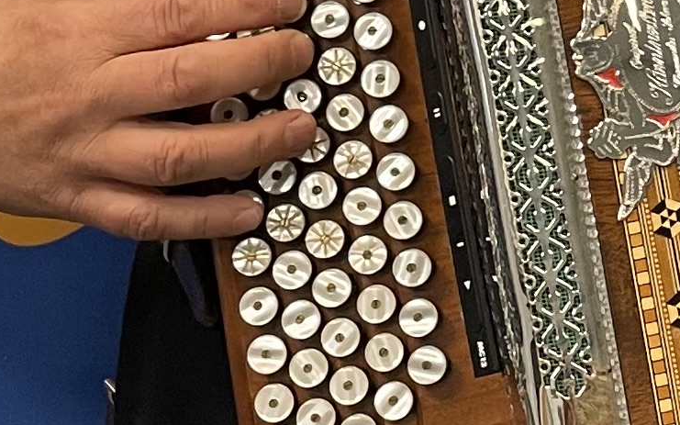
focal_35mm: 150
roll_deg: +0.1
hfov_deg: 13.0
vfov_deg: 8.6
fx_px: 2780
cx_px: 1105
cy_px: -197
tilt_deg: -5.1
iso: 125
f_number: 1.6
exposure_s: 1/50
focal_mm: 4.2
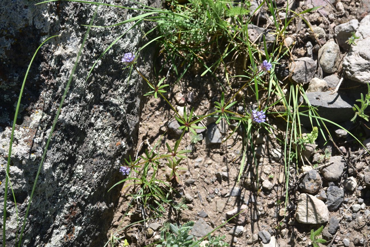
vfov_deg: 27.0
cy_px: 124
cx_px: 185
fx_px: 514
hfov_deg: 39.6
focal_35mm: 50
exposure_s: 1/125
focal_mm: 50
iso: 160
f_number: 13
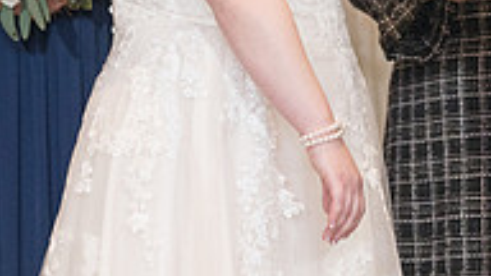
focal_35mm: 497
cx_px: 506
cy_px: -246
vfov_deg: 2.4
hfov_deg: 4.3
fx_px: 6471
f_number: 4
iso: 2000
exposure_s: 1/200
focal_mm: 132
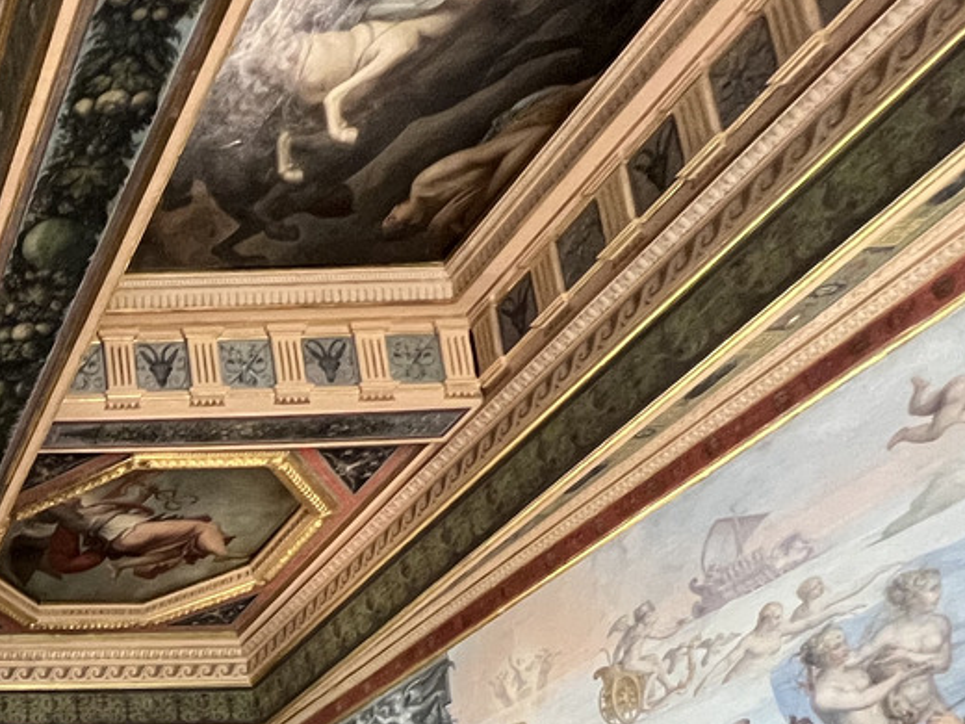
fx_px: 1115
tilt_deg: +11.6
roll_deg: +0.0
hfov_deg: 32.7
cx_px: -334
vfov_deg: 28.8
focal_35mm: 40
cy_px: 956
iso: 320
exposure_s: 1/59
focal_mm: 1.57
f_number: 1.8
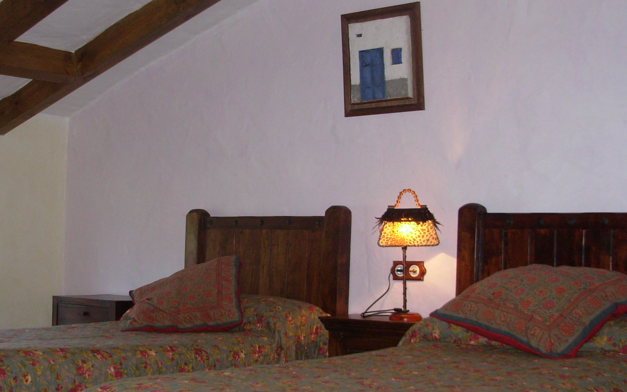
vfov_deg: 23.6
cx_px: 252
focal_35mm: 55
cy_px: 202
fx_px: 940
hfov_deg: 36.8
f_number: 2.9
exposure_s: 1/47.9
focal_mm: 6.3
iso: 75
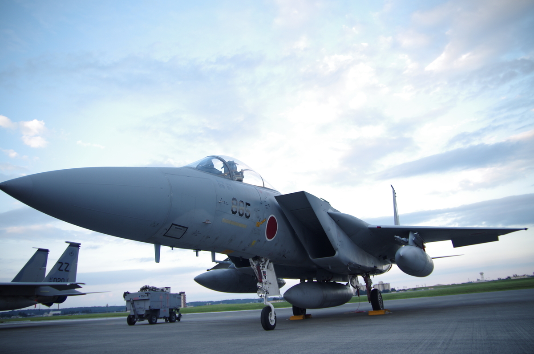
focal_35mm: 27
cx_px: 267
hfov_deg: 67.5
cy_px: 177
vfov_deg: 47.7
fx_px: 400
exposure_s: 1/100
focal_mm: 18
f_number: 3.2
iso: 100
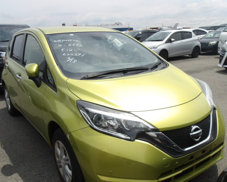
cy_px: 101
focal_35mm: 32
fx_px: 215
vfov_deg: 45.7
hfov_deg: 55.6
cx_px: 118
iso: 100
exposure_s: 1/153
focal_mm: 4.9
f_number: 10.4
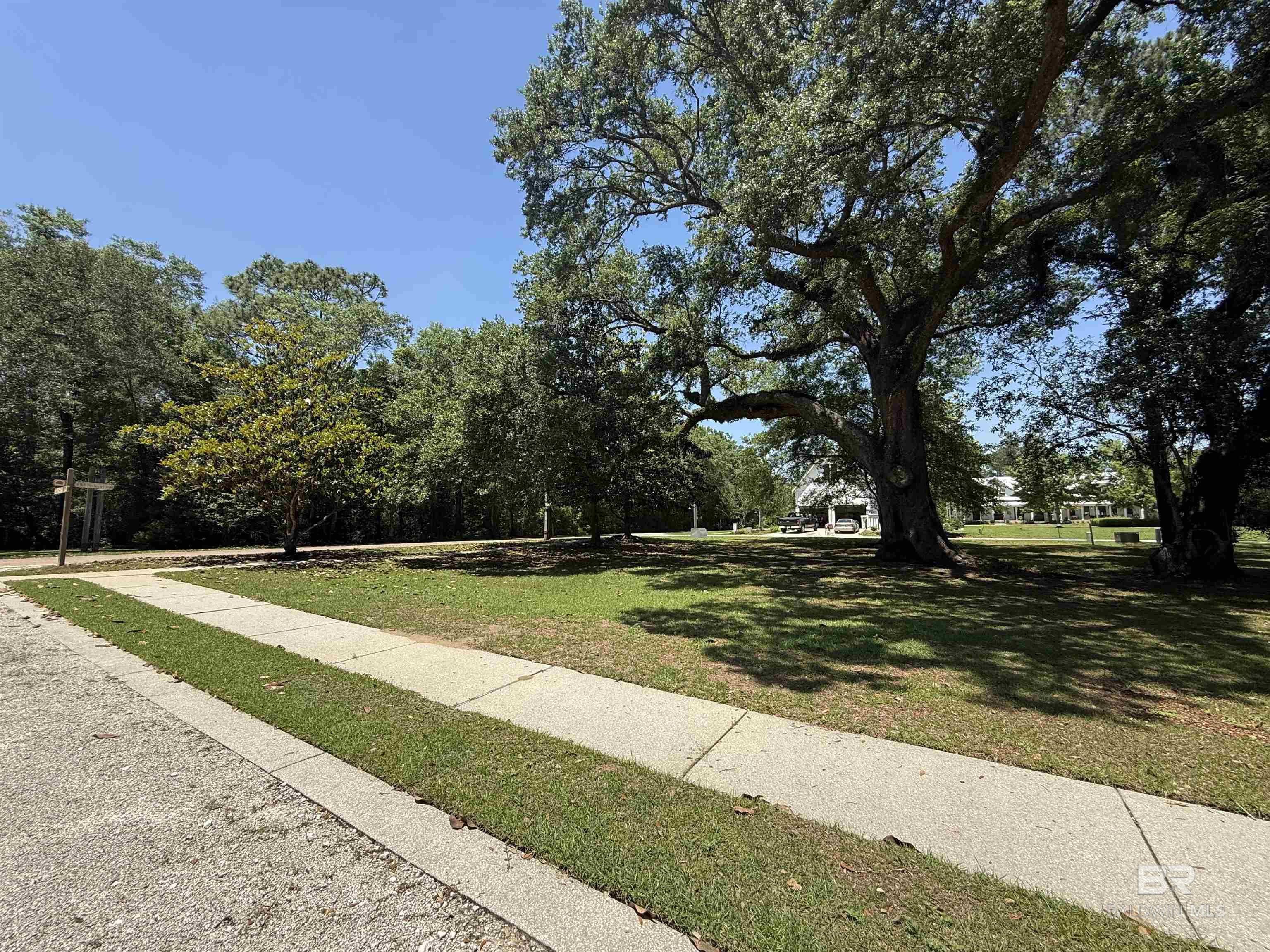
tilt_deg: +6.2
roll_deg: -0.5
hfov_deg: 102.1
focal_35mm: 14
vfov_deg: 85.7
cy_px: 476
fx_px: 514
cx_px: 635
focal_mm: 2.22
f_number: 2.2
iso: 50
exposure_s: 1/726
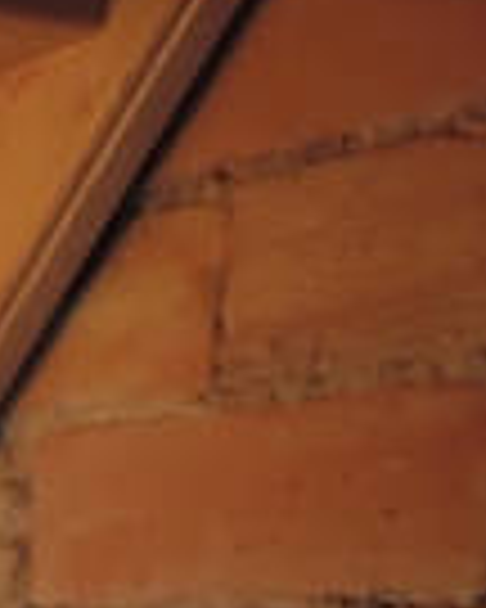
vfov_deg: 16.4
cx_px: -504
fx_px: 1870
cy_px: 982
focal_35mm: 104
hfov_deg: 12.8
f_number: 3
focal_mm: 4.3
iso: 220
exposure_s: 1/30
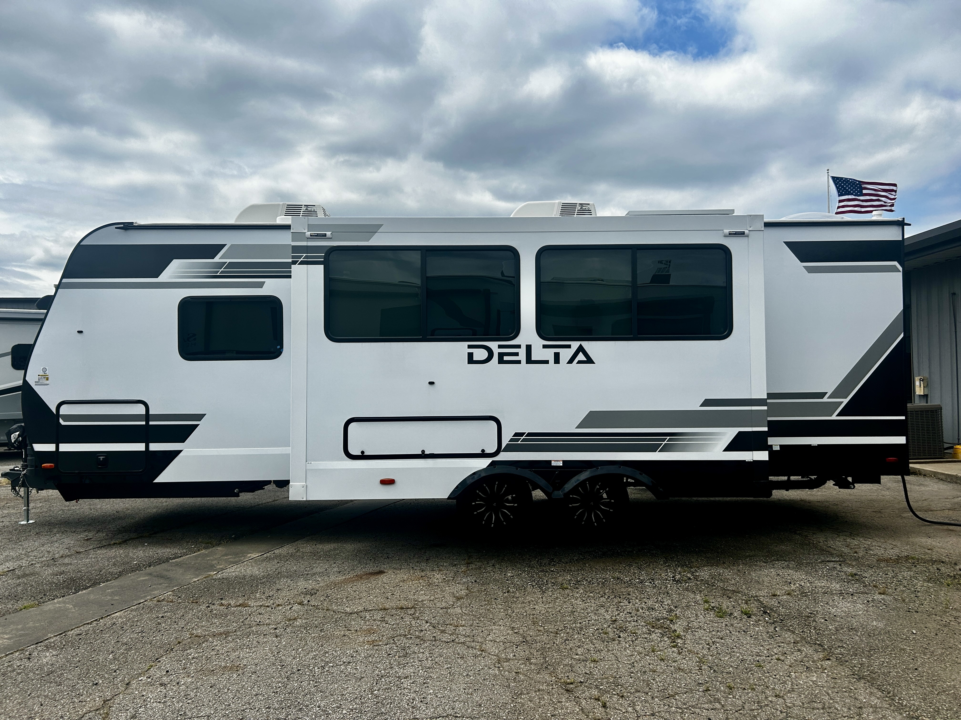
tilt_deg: +1.8
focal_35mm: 26
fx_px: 722
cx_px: 480
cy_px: 360
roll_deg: +0.6
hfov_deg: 67.3
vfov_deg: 53.1
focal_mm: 5.7
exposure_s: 1/6579
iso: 50
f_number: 1.5
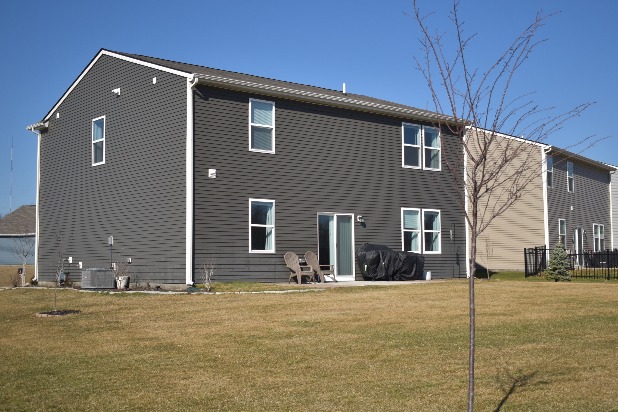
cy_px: 200
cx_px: 326
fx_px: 800
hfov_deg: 42.2
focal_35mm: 47
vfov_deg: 28.9
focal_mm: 27
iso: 100
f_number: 4
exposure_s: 1/1250
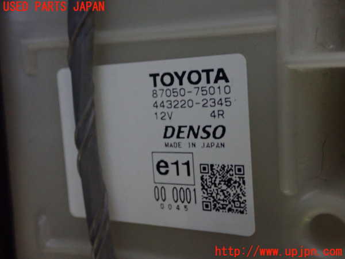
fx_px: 498
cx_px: 172
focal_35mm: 50
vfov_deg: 29.1
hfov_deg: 38.2
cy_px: 130
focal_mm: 9.01
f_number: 3.2
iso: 1000
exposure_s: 1/13
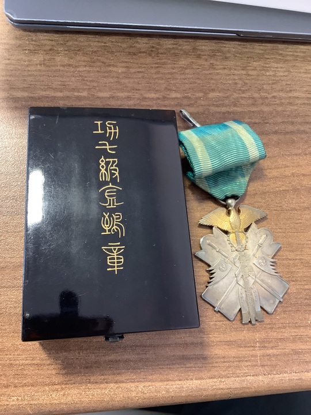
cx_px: 156
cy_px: 208
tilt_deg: -71.6
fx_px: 371
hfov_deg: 45.4
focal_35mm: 31
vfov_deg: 58.4
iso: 250
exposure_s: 1/33
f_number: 2.4
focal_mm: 3.3
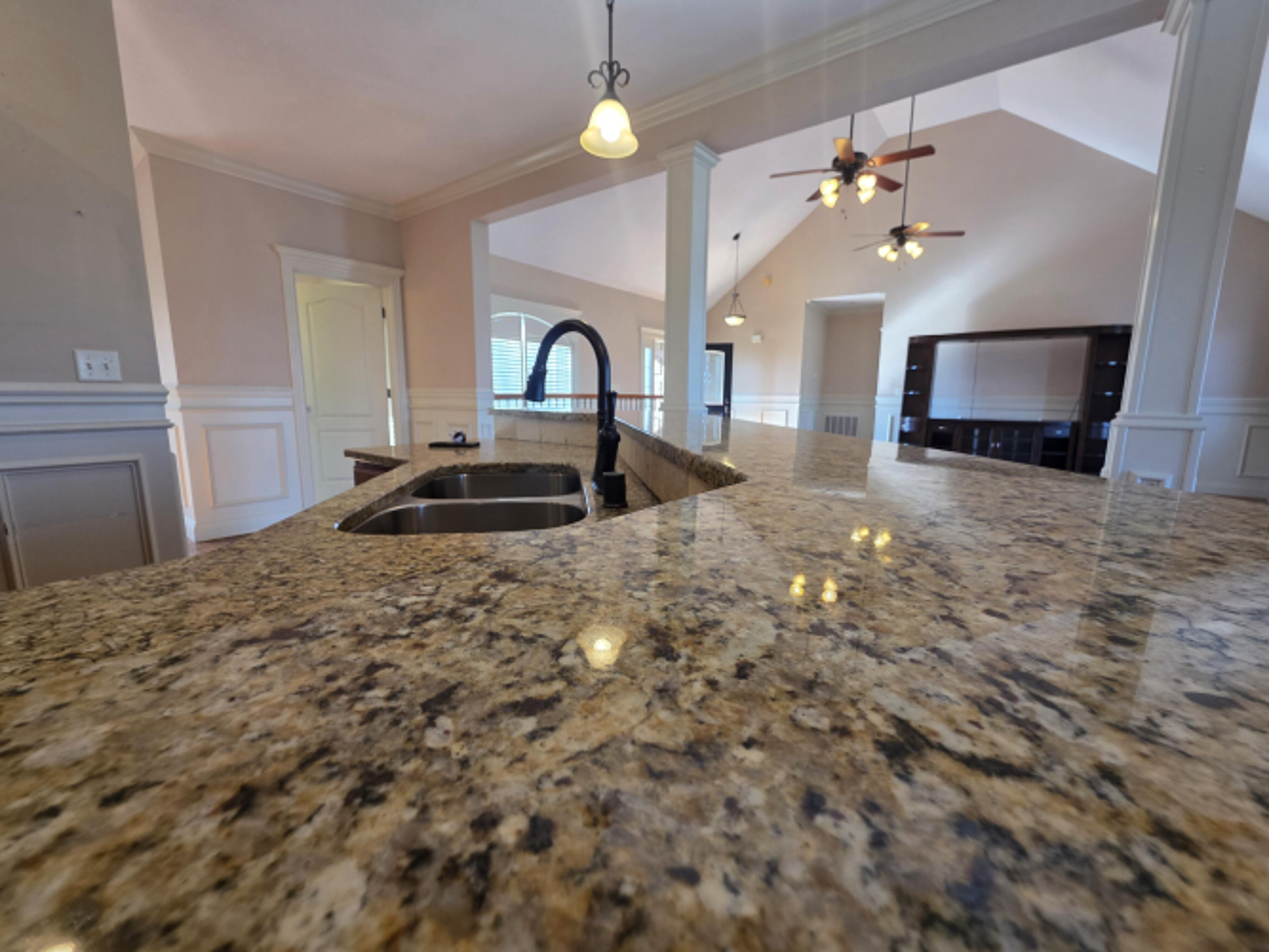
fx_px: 476
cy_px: 476
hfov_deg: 106.2
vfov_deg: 89.9
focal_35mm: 13
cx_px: 634
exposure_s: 1/120
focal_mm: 2.2
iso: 125
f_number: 1.9
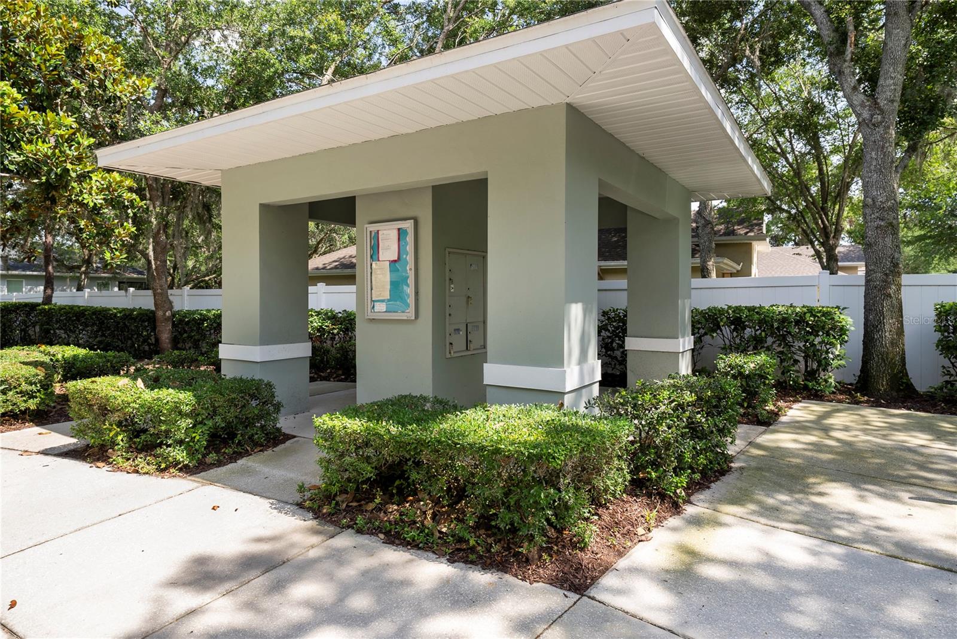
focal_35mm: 21
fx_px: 558
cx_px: 478
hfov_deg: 81.2
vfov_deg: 59.5
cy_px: 320
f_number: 5.6
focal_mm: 21
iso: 80
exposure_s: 1/80
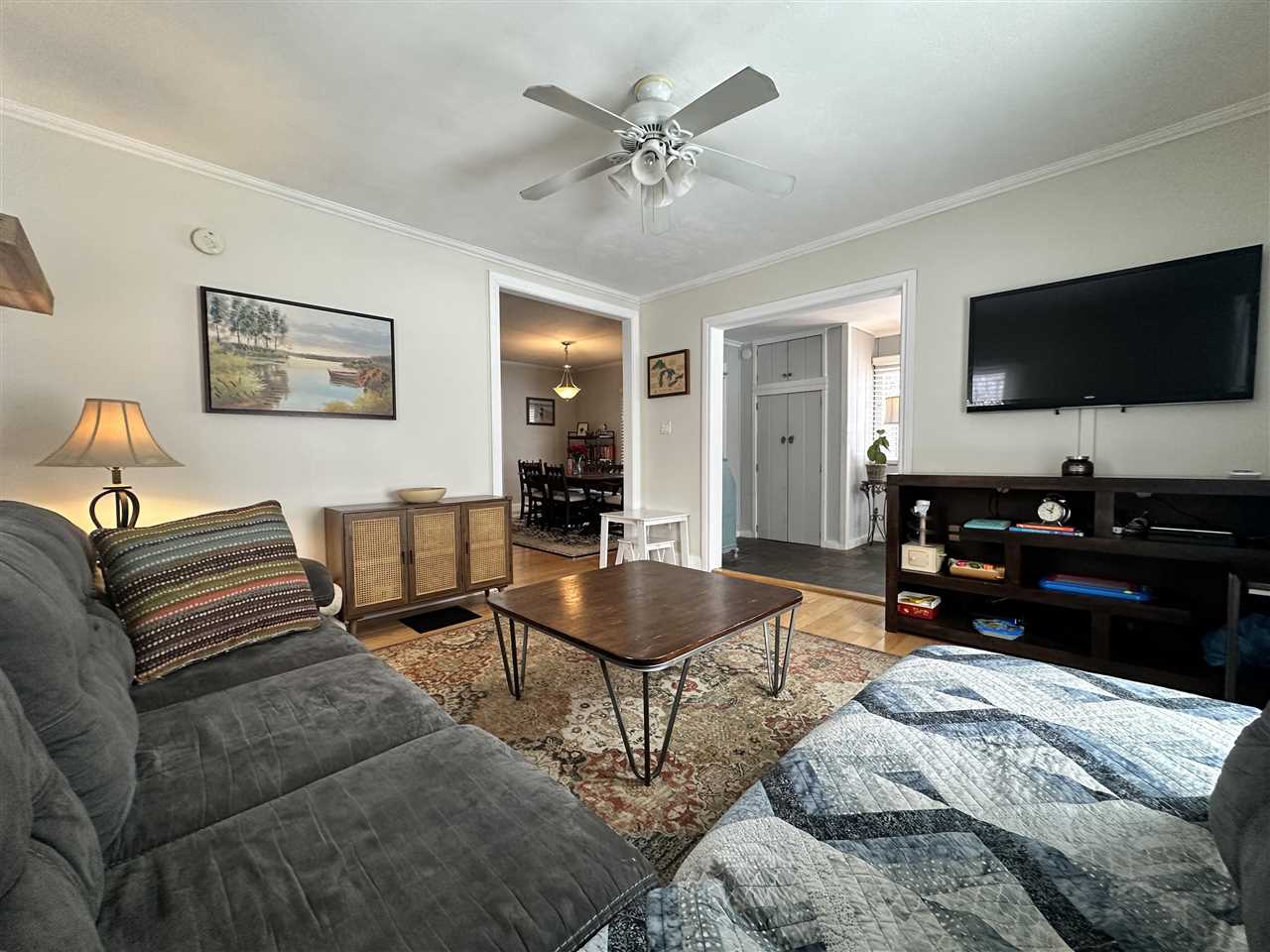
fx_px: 514
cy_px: 476
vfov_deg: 85.7
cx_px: 635
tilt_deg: -2.0
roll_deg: -0.1
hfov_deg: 102.1
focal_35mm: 14
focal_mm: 2.22
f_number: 2.2
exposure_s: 1/60
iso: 200
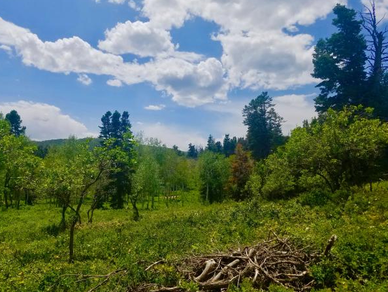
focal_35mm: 28
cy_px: 149
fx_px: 314
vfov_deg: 49.8
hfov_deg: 63.4
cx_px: 180
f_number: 1.7
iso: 50
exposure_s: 1/5824
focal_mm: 4.2
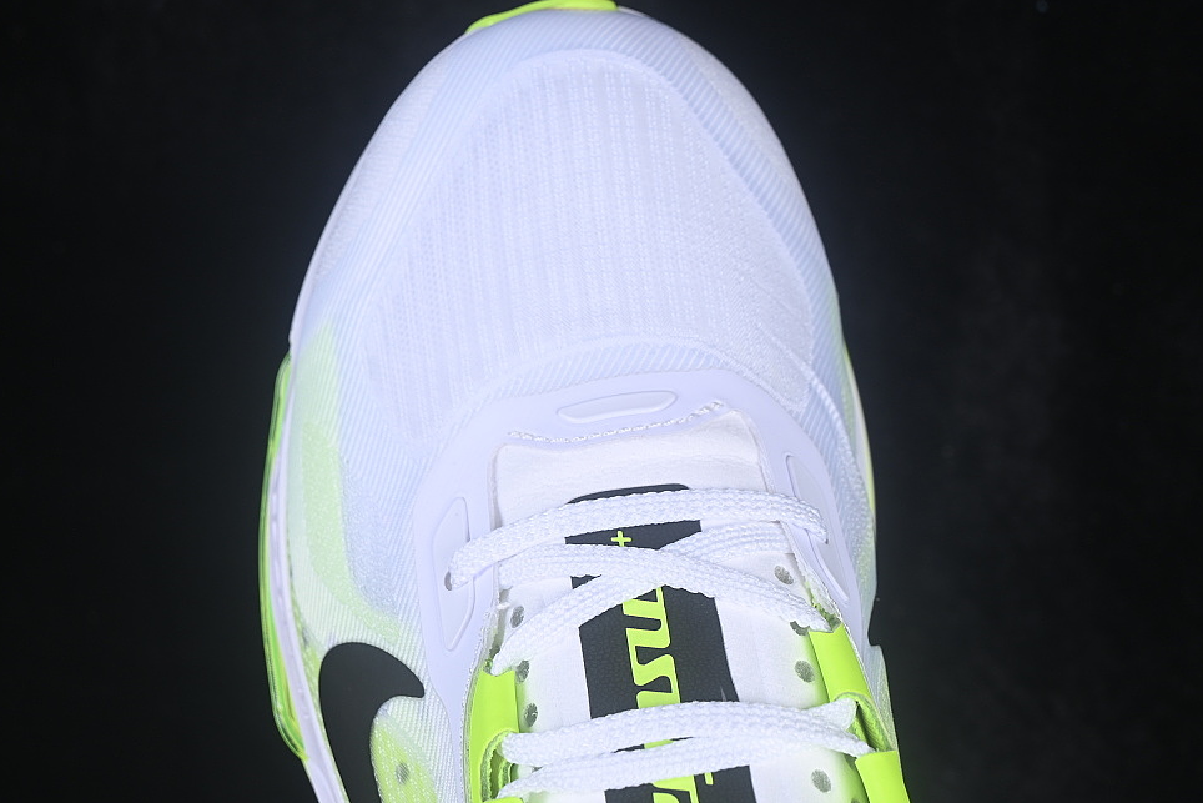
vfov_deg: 16.3
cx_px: 616
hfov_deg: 24.2
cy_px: 387
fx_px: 2807
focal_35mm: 84
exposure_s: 1/60
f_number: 8
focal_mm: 50
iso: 160
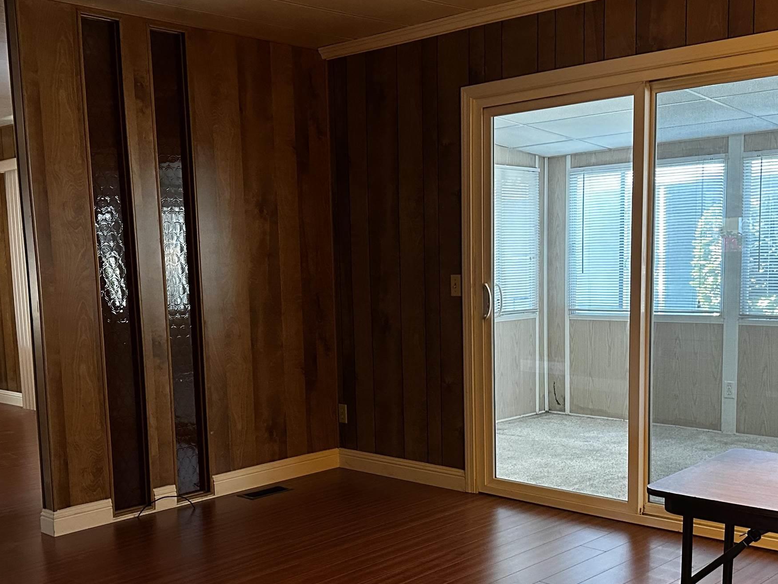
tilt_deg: -7.6
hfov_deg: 44.8
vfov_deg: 34.1
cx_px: 373
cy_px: 380
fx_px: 944
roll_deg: +1.1
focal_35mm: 42
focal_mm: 6.86
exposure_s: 1/60
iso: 640
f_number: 1.78
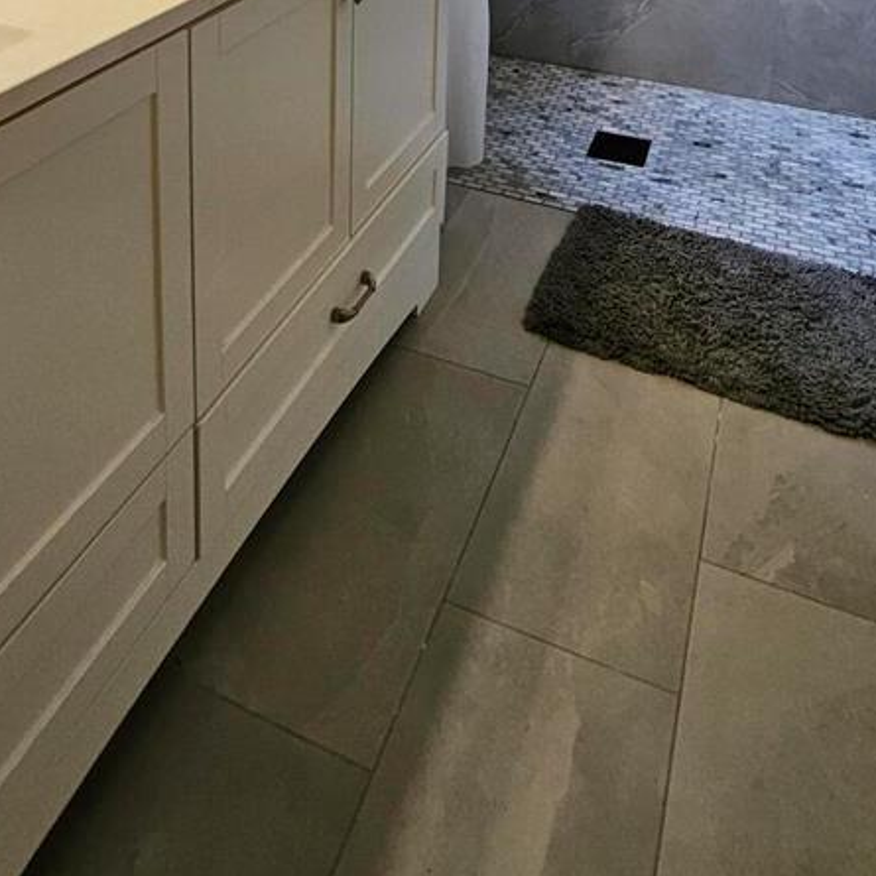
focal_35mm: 31
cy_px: -175
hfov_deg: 52.5
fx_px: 888
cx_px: 453
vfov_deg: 38.7
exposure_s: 1/60
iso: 160
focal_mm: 1.7
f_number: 2.2
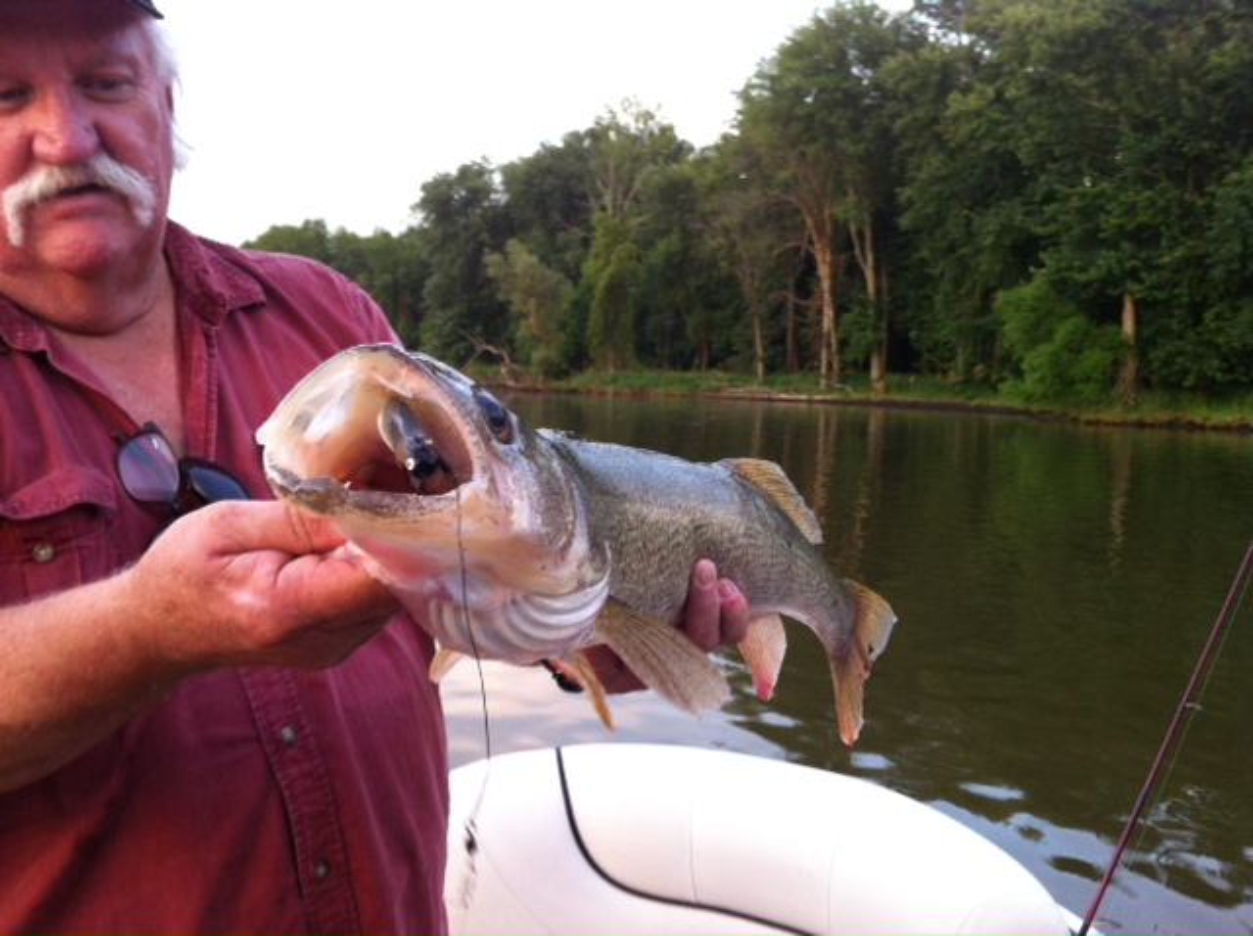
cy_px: 468
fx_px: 1265
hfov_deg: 52.7
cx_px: 626
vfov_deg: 40.6
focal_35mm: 35
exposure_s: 1/15
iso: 100
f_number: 2.8
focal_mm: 3.85
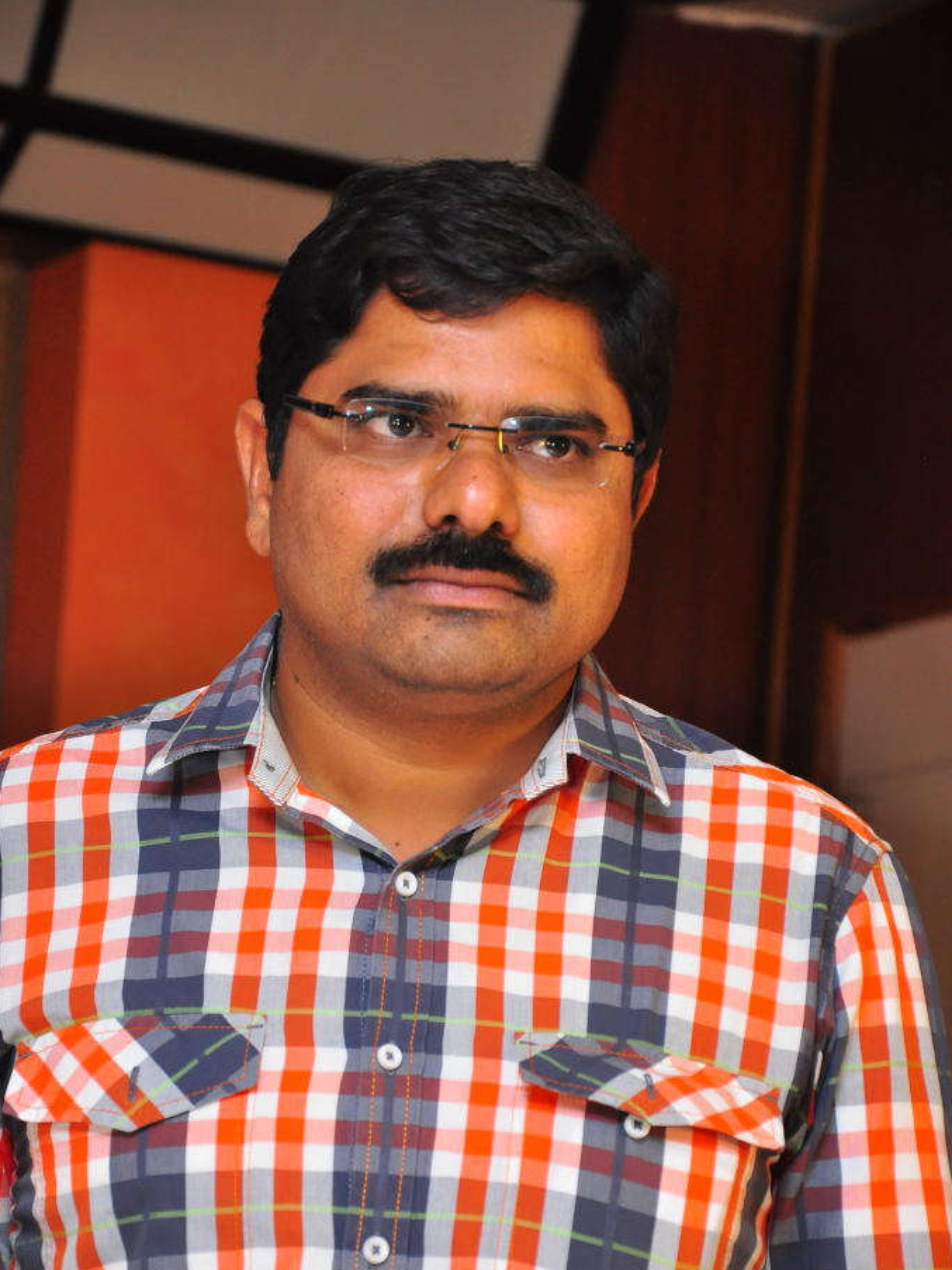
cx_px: 475
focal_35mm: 172
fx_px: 6292
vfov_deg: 11.5
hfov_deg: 8.7
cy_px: 716
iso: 800
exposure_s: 1/160
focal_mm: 105
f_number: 5.6
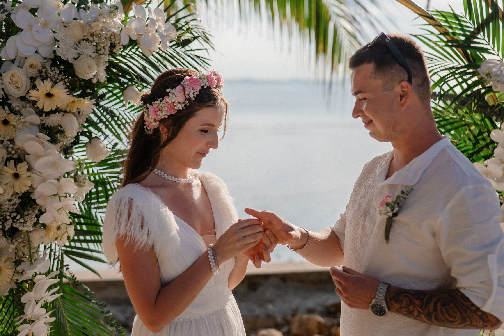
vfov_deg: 26.4
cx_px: 252
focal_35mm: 51
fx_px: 716
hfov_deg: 38.8
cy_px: 168
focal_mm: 50
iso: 200
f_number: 2.2
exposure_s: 1/3200
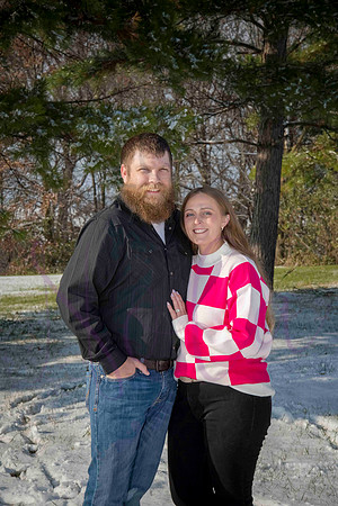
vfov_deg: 28.8
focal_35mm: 70
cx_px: 169
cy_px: 253
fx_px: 986
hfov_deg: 19.5
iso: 800
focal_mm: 70
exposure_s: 1/1000
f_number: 11
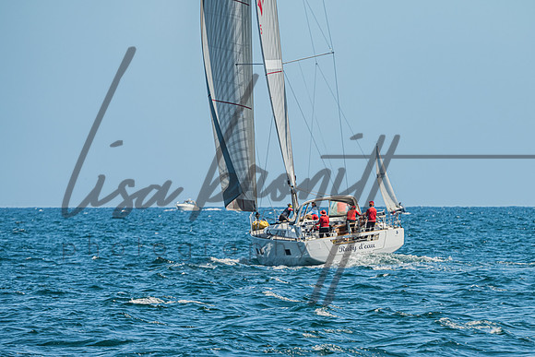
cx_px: 328
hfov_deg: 4.6
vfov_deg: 3.1
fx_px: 6624
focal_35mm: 446
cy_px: 225
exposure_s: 1/400
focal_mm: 350
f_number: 9
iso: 320
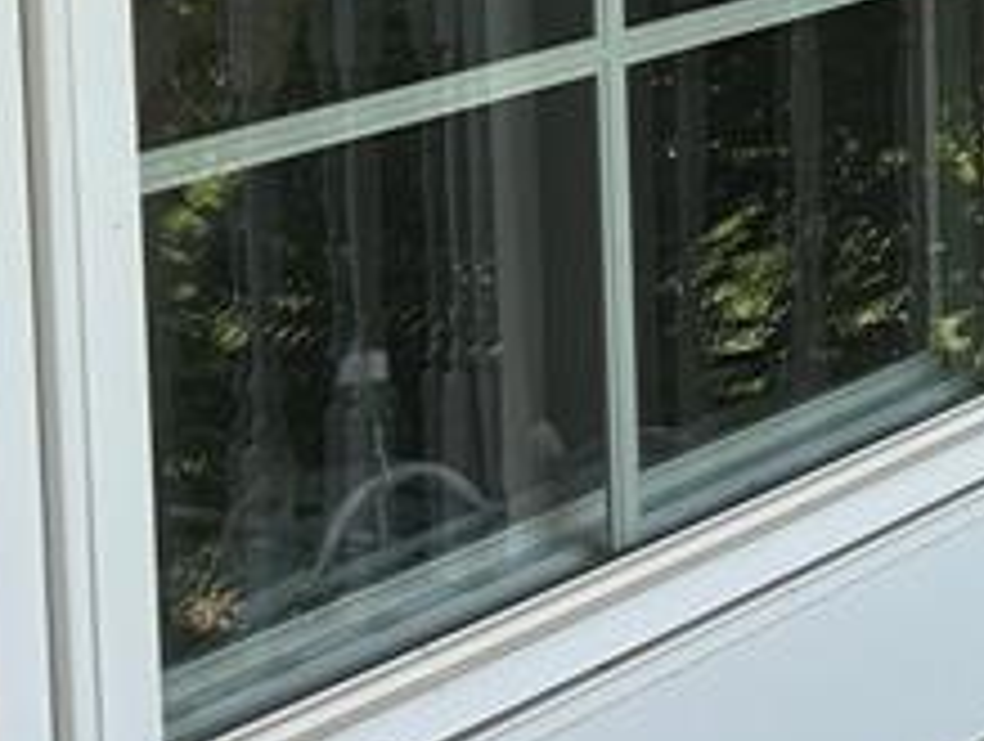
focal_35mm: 112
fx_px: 3189
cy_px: -490
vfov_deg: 12.4
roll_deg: +0.8
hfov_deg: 15.3
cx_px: 1725
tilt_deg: -2.8
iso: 80
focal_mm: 6.86
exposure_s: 1/594
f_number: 1.78
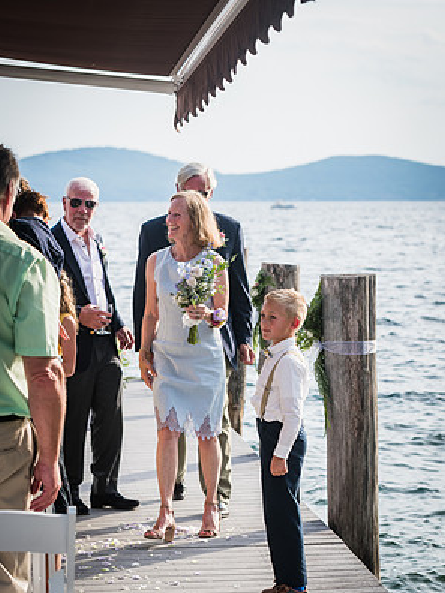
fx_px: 2108
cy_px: 313
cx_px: 222
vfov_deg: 16.0
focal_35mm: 123
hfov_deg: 12.0
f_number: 4
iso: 200
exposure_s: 1/800
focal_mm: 75
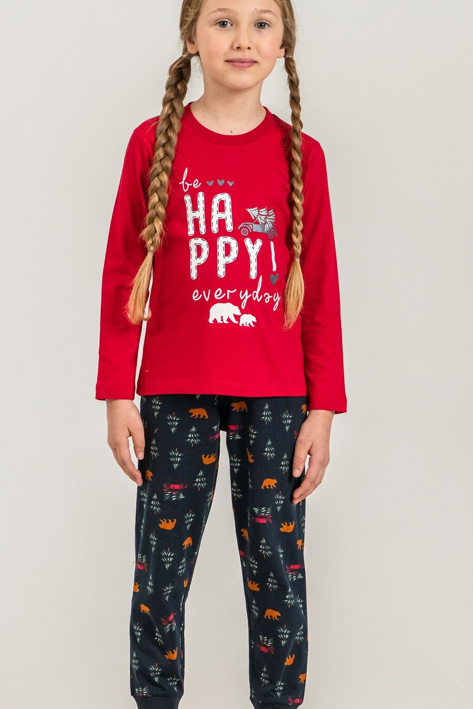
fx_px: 3114
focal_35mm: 158
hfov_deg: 8.7
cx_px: 219
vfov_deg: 13.0
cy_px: 367
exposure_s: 1/160
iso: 250
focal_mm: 80
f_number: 6.3
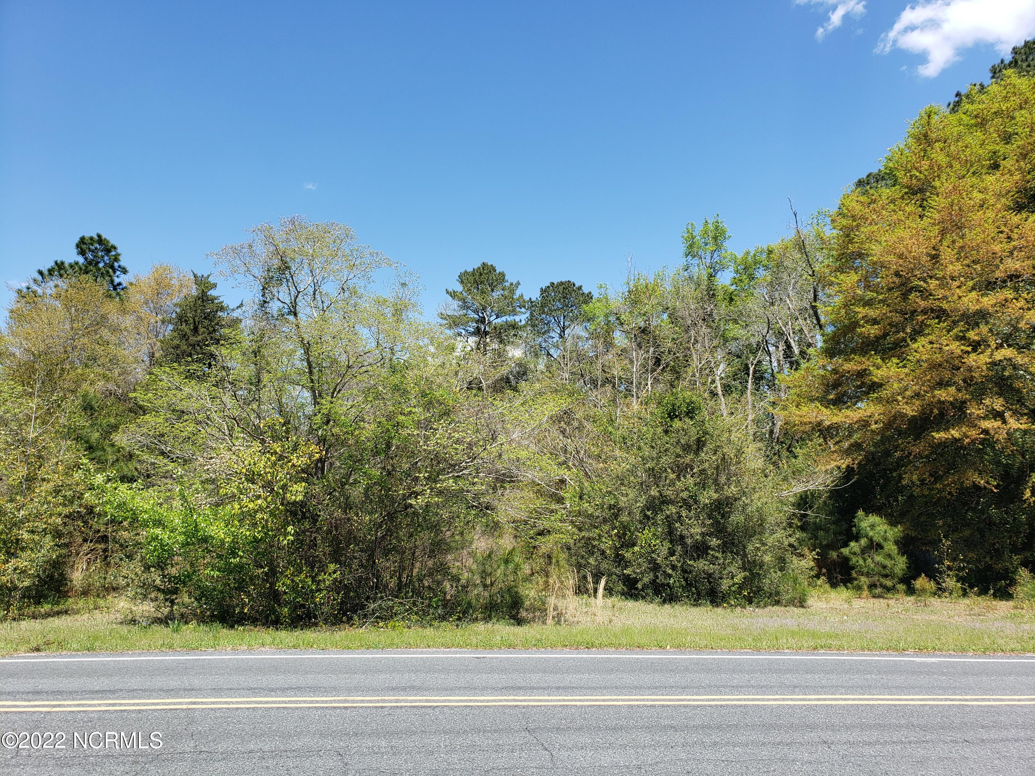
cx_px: 518
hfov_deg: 67.3
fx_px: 777
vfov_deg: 53.1
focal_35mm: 26
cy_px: 388
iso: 50
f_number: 2.4
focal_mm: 4.3
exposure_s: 1/838
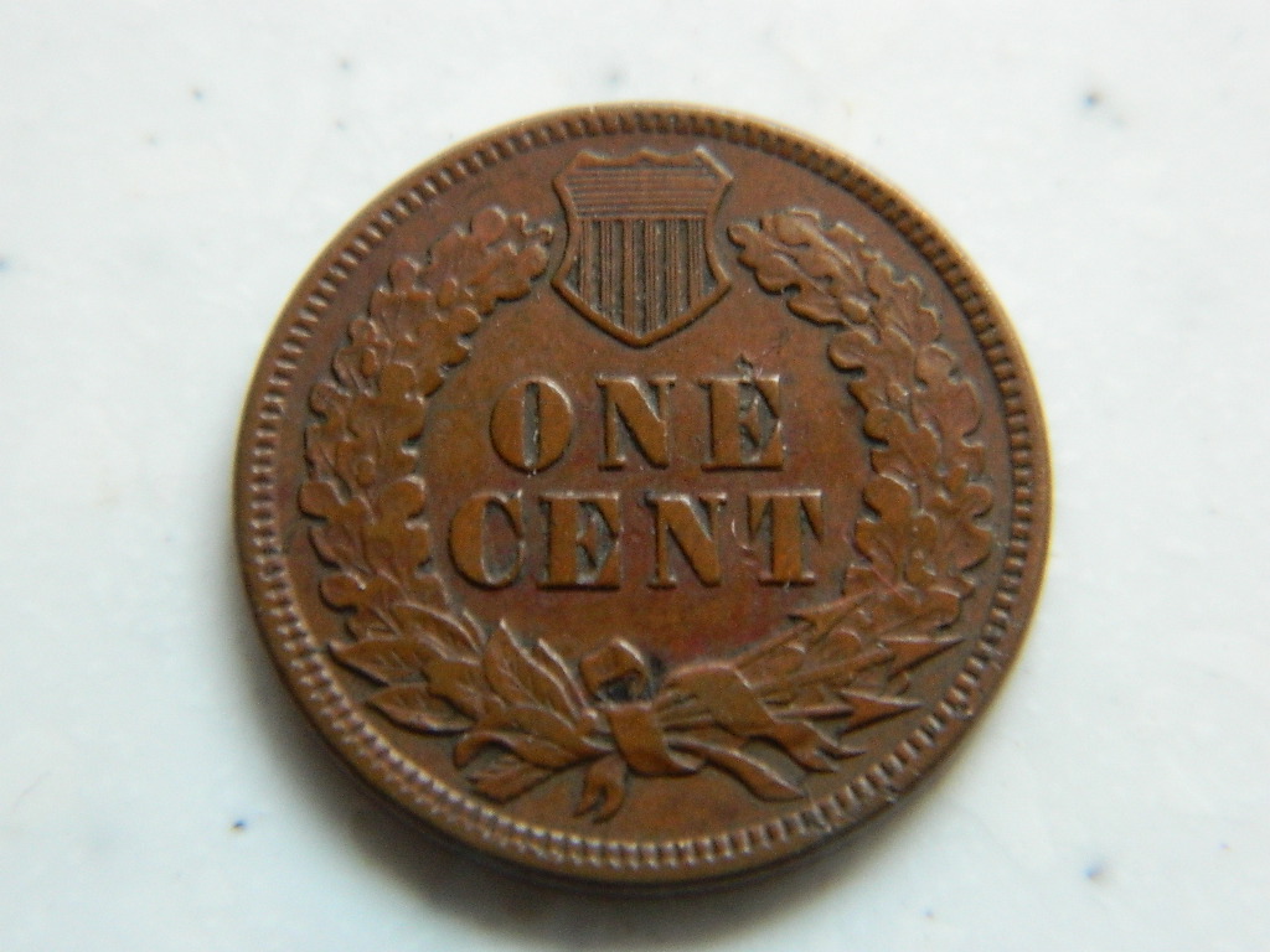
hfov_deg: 19.1
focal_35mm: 103
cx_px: 635
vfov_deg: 14.4
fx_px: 3779
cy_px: 476
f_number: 4.5
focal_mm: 18.6
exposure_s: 1/13
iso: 400
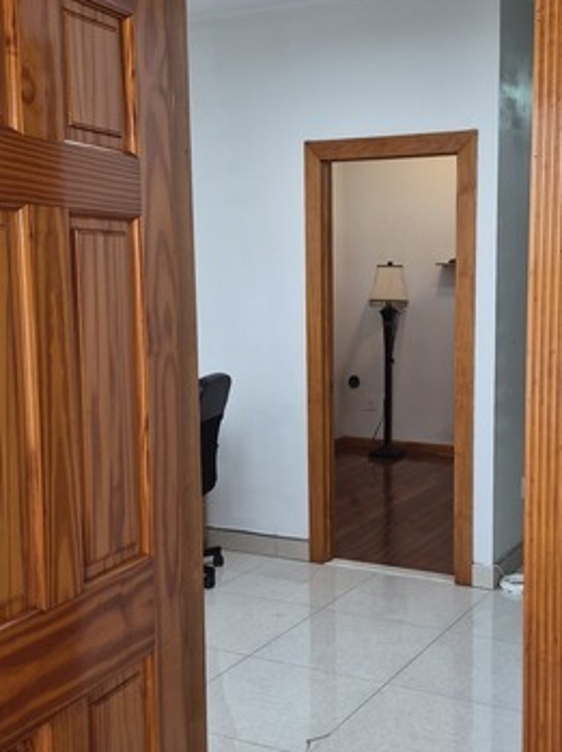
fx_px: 954
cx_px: 347
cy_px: 417
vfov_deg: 42.9
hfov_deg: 32.7
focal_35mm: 44
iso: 200
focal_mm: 5.4
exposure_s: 1/120
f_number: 1.8
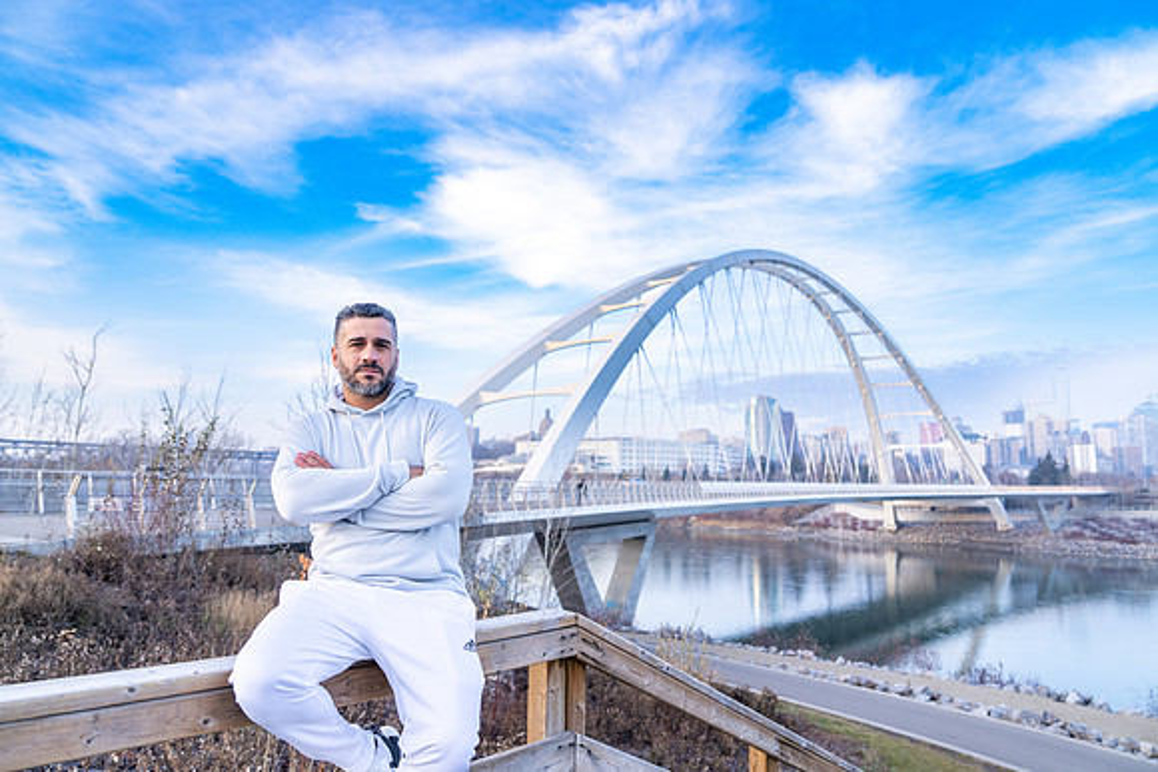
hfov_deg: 73.7
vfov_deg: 53.2
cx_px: 579
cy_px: 386
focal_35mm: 24
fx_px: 772
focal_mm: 24
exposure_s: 1/250
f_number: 2.8
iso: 100
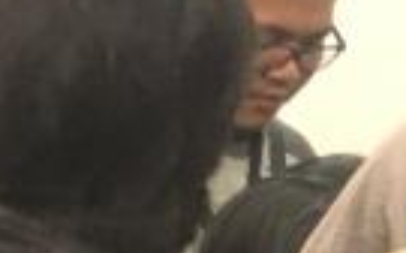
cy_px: -36
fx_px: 2575
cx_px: 1032
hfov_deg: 8.2
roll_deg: -0.4
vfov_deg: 5.6
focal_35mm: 233
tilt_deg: +0.3
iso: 250
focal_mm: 4.15
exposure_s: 1/33
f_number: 2.2
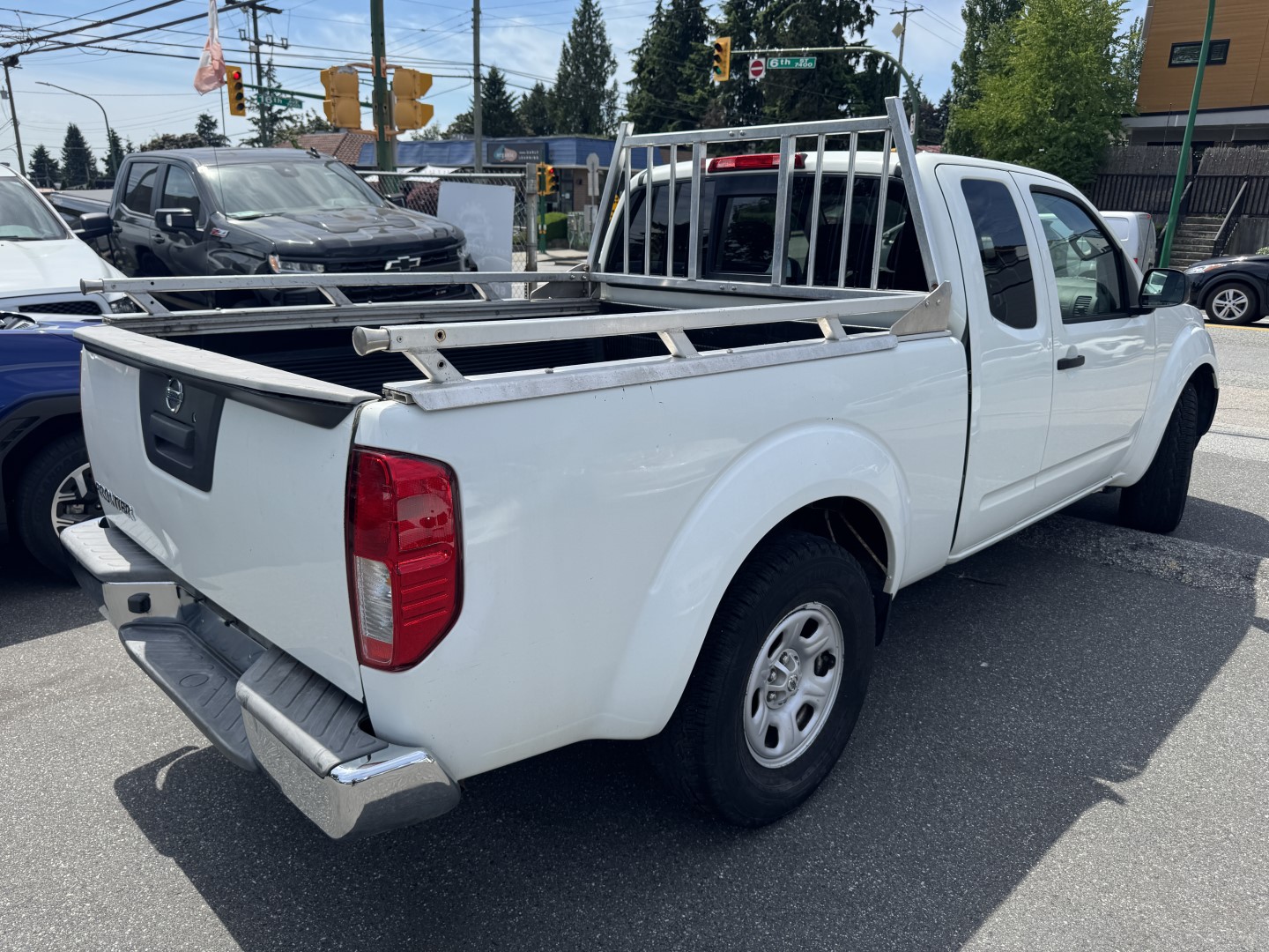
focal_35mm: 24
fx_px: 880
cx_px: 634
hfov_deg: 71.6
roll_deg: -1.6
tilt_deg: -16.8
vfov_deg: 56.8
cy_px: 476
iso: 80
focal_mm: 6.76
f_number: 1.78
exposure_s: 1/3597
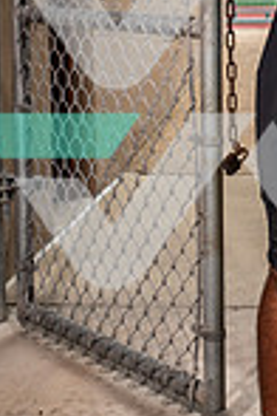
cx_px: 393
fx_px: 1339
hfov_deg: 11.4
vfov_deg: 17.3
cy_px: 3
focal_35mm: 116
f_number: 7.1
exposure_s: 1/400
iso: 160
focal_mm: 38
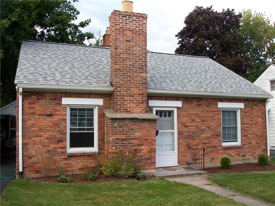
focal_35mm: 34
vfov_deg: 41.8
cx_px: 138
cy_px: 103
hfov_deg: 54.0
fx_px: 270
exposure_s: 1/103
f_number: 2.8
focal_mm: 5.7
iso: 64
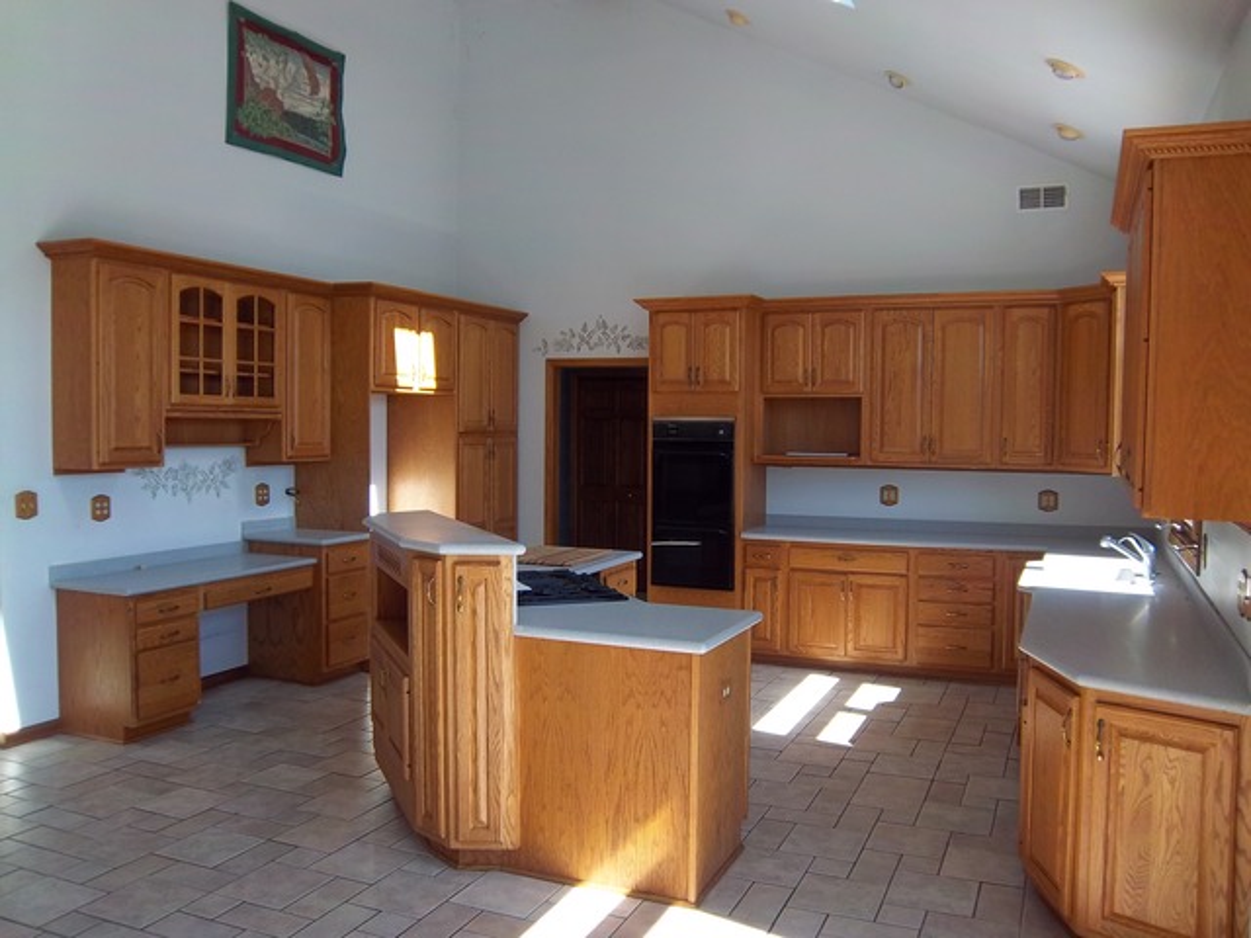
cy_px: 469
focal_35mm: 28
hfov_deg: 63.4
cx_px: 626
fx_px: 1012
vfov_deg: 49.7
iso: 64
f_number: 3.5
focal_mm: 5.05
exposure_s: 1/60
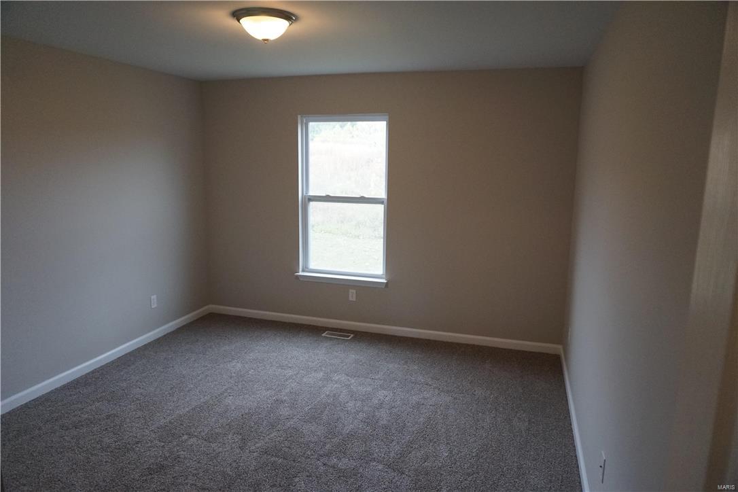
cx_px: 369
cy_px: 246
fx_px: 492
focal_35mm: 24
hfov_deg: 73.7
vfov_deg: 53.1
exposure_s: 1/160
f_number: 4
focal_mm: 16
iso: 1600
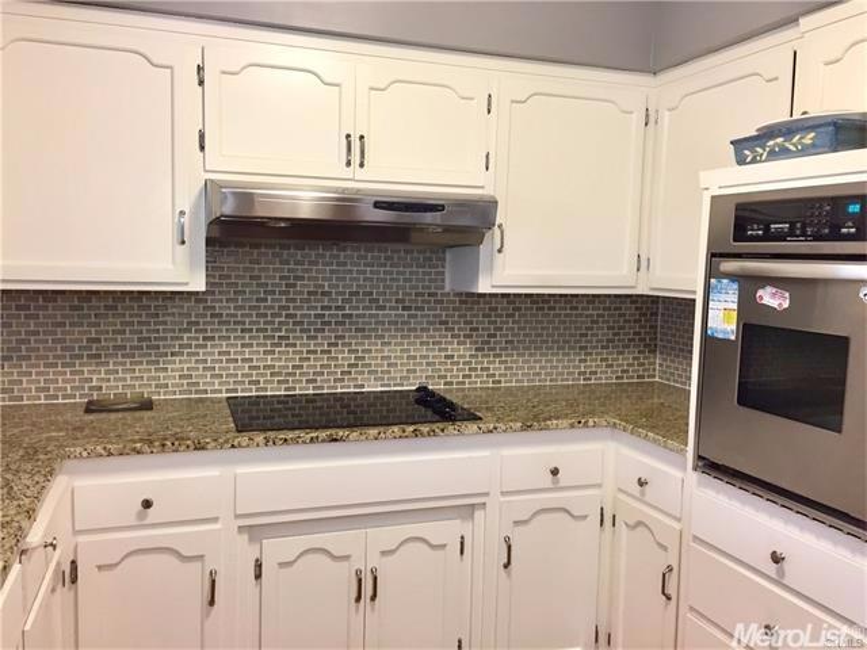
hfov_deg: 61.7
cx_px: 434
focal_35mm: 29
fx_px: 726
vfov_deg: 48.2
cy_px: 325
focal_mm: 4.15
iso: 80
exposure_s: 1/30
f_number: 2.2
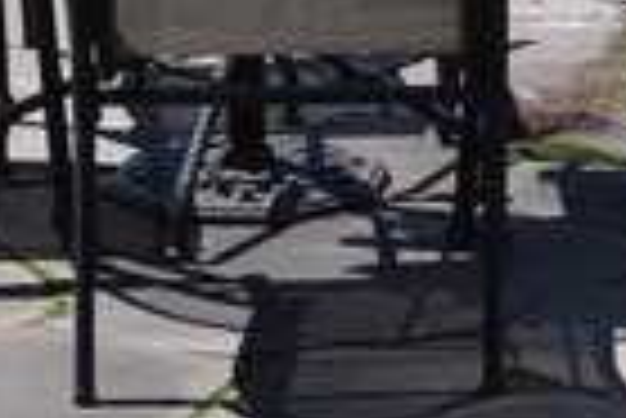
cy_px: -452
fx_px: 2890
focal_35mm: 166
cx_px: 549
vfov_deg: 7.9
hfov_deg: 12.3
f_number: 7.1
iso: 100
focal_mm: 24
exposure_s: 1/200
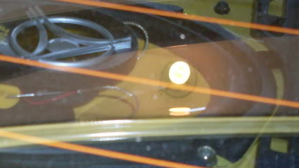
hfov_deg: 20.1
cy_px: 154
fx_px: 817
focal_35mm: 103
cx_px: -3
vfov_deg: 11.7
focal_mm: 6.3
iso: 100
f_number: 2.8
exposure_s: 1/45
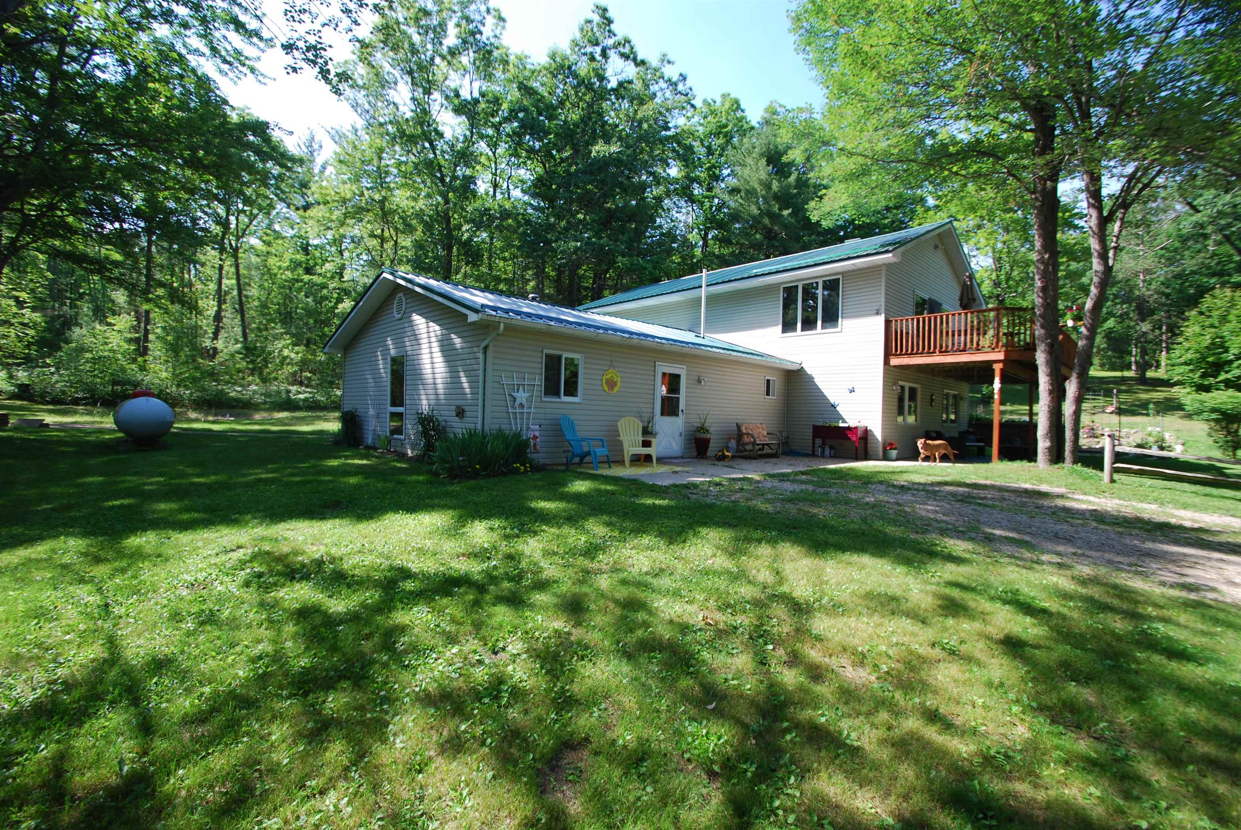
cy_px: 415
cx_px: 620
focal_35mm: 15
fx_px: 518
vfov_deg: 77.5
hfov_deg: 100.3
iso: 110
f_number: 5.6
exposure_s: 1/125
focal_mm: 10
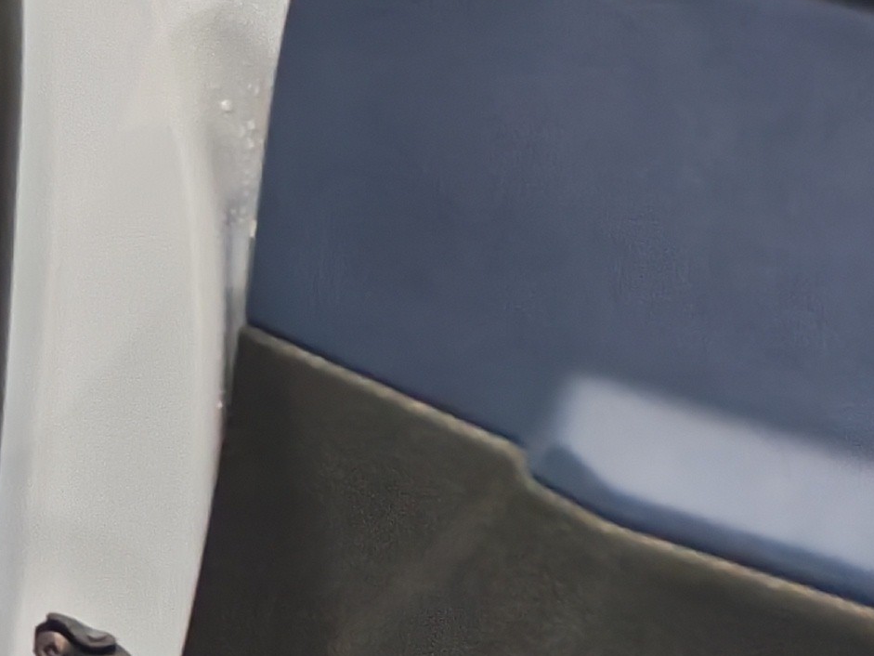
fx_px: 3737
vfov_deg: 10.0
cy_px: 609
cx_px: -988
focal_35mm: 148
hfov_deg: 11.7
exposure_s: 1/100
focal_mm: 6.12
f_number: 1.9
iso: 800
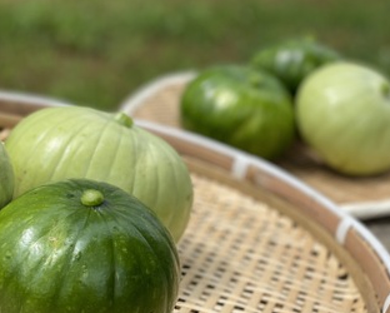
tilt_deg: -14.3
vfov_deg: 19.7
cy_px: 141
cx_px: 118
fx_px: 901
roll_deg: -4.4
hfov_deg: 24.3
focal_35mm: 78
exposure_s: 1/940
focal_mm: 6
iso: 20
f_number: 2
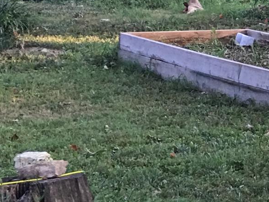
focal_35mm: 149
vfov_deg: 9.9
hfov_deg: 11.2
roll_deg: +2.6
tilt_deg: +1.2
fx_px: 1158
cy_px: -9
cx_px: 638
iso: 32
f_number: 2.2
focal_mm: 4.15
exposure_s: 1/30
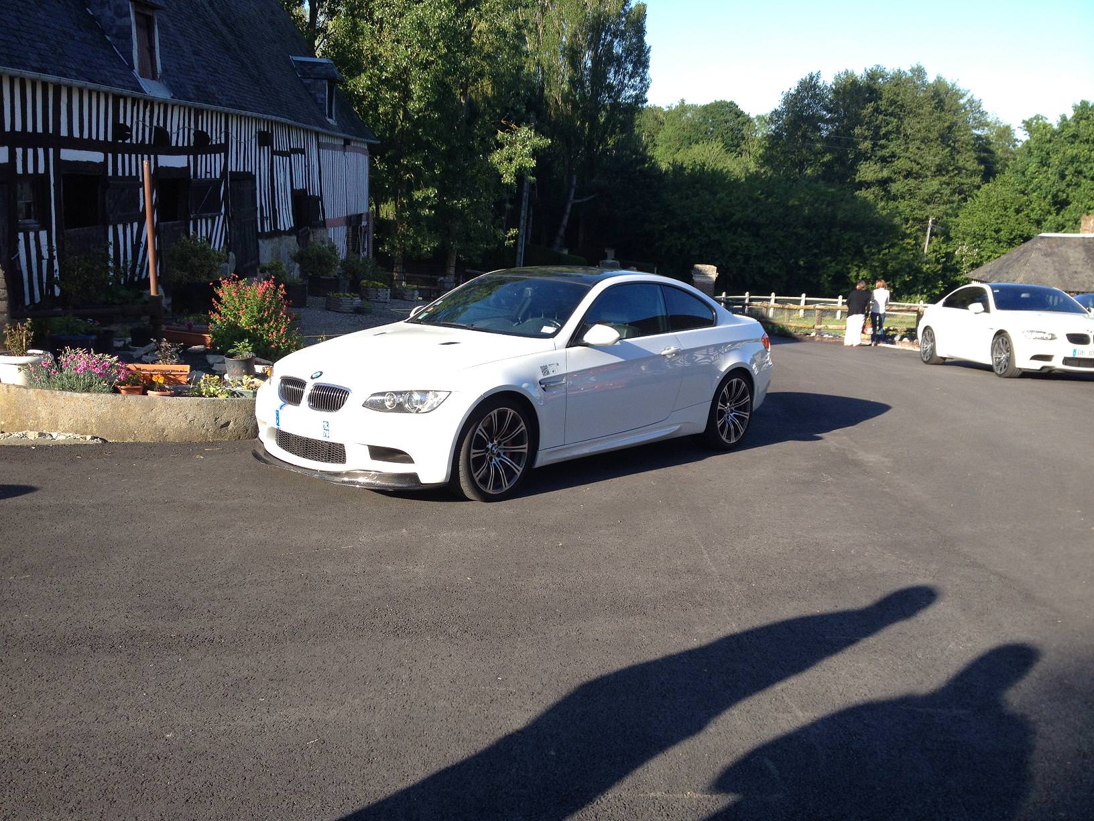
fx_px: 1106
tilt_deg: -12.9
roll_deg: -3.5
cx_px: 547
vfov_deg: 40.7
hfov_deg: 52.6
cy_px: 410
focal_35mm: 35
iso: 50
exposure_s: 1/581
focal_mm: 4.28
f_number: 2.4
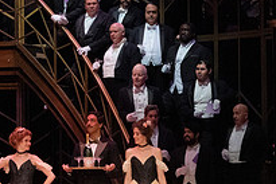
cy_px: 36
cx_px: -44
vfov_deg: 4.5
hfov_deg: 6.7
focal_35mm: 306
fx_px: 2348
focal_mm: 108
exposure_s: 1/400
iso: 12800
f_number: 14
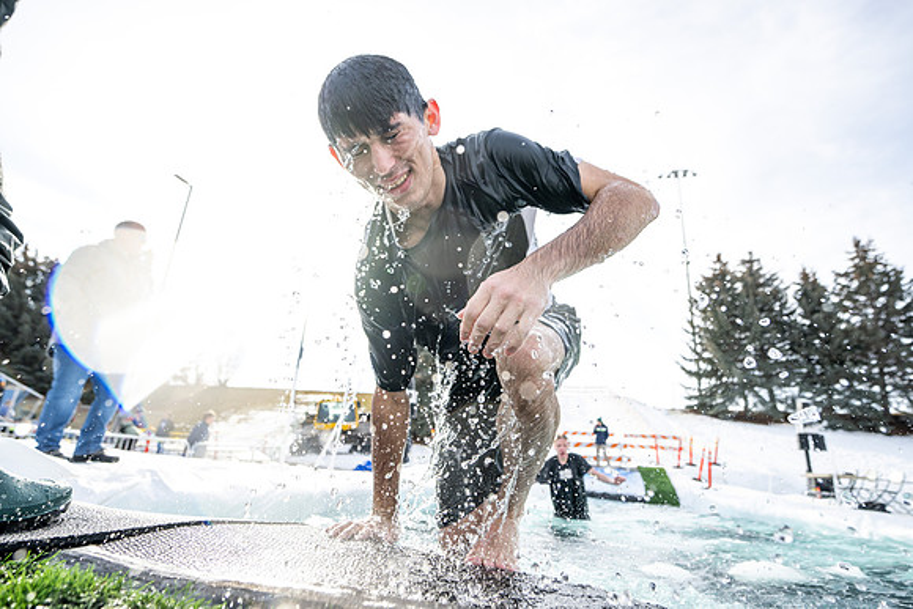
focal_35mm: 20
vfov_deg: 60.7
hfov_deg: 82.6
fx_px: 520
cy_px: 304
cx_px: 456
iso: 250
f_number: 4
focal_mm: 20.5
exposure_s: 1/1600
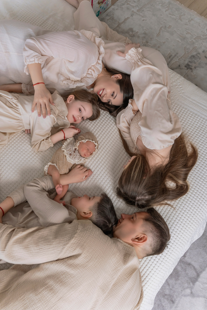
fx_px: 241
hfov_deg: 46.4
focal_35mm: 28
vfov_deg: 65.5
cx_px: 104
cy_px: 155
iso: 1000
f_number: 3.5
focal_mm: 28
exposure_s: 1/200
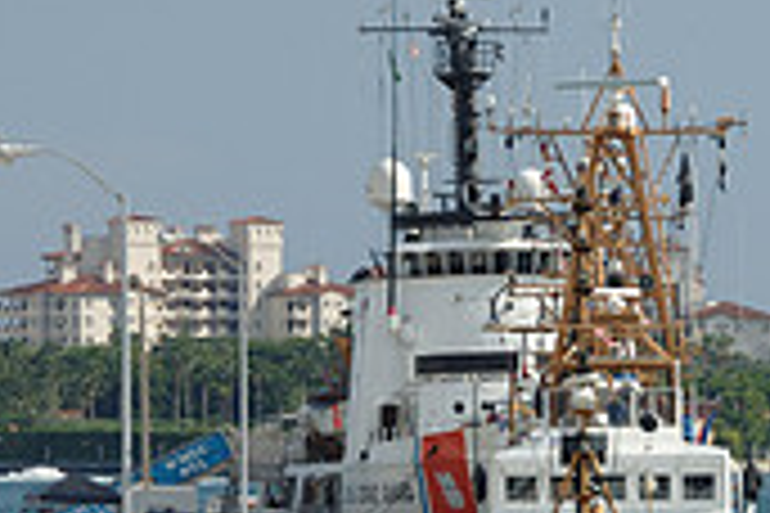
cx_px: 509
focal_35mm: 483
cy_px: 556
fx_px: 10323
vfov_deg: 2.8
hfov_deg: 4.3
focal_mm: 95
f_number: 8.5
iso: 100
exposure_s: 1/320
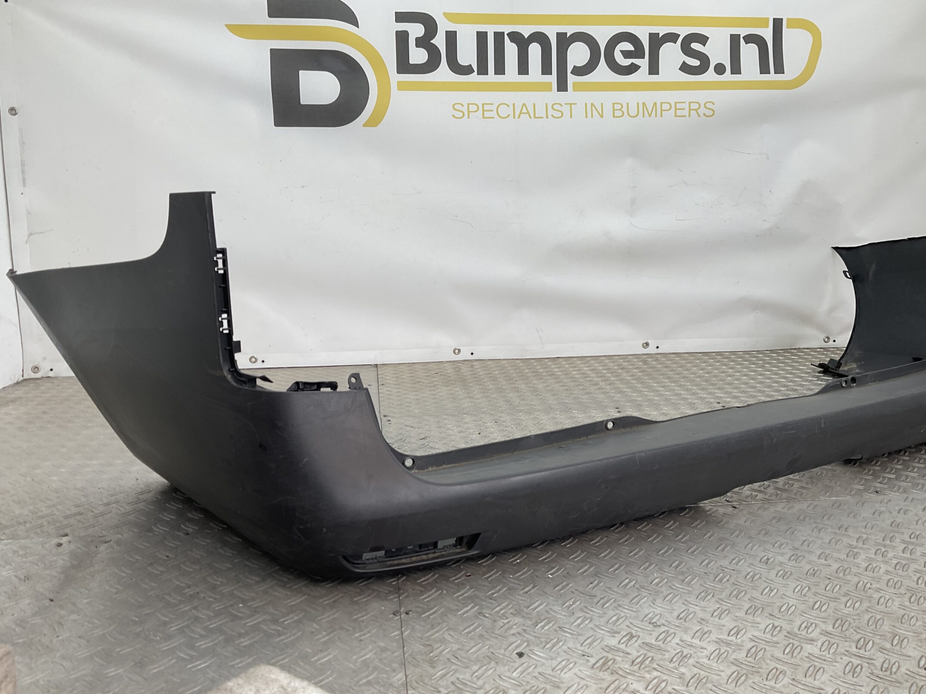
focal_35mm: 30
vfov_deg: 46.8
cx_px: 470
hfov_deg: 60.0
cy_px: 340
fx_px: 802
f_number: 1.8
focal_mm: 3
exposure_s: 1/119
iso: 16
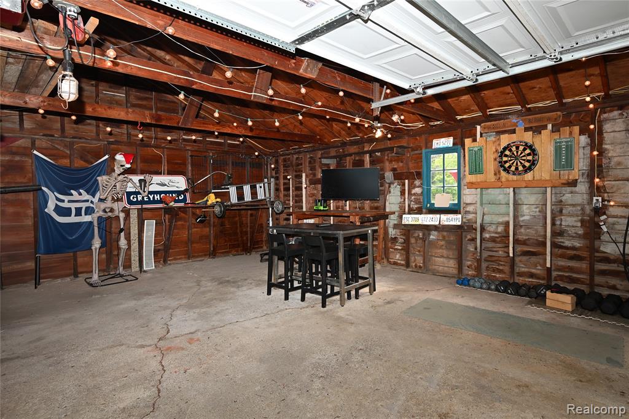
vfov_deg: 81.2
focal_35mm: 14
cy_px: 210
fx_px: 245
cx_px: 314
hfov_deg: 104.3
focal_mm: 14
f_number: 5.6
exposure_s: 1/60
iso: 160
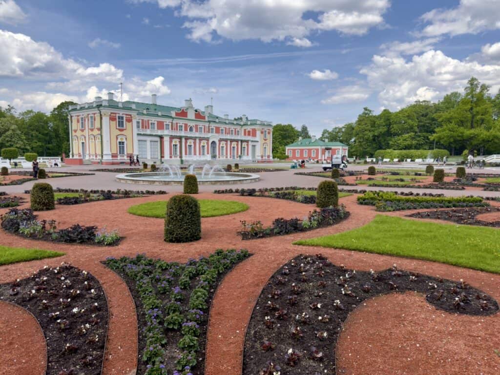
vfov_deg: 56.8
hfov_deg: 71.6
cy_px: 188
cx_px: 250
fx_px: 347
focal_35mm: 24
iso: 64
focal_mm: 6.76
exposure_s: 1/2985
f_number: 1.78
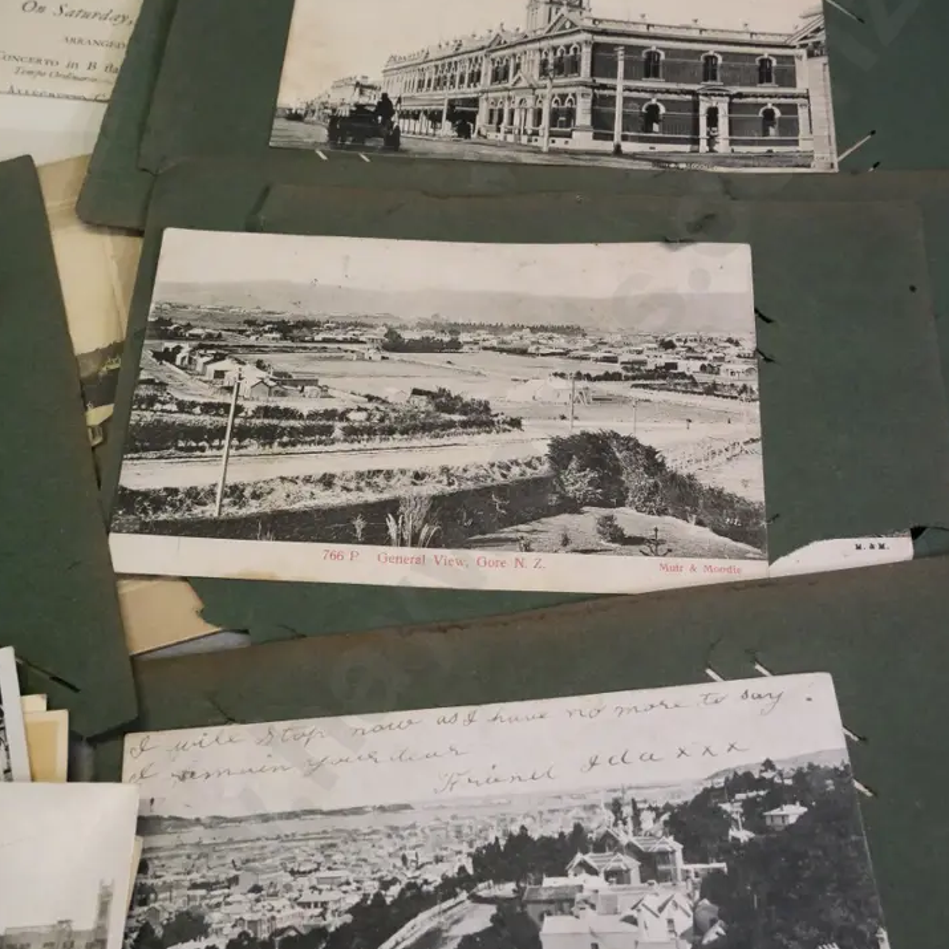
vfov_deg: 43.8
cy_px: 523
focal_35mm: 38
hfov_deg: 43.9
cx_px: 484
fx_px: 1179
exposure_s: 1/200
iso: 3200
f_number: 5.6
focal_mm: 15
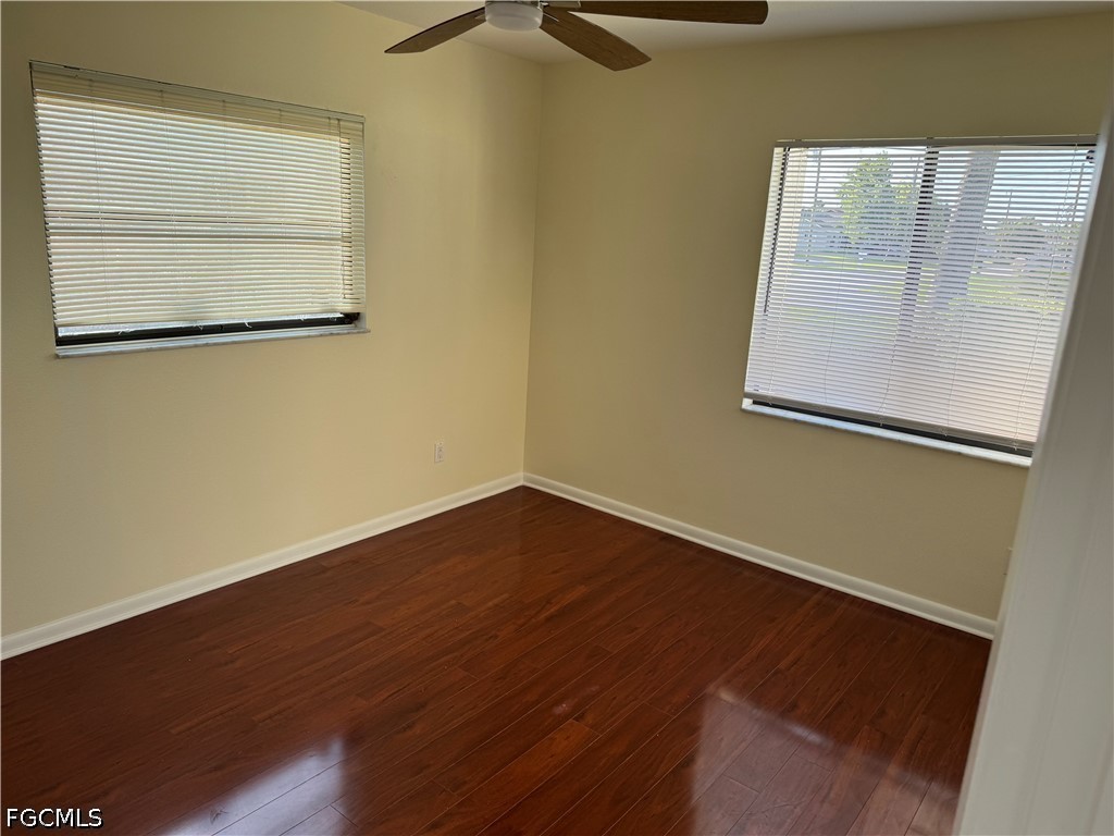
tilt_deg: -14.4
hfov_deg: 71.6
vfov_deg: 56.8
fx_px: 772
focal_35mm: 24
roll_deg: -4.0
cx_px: 557
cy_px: 418
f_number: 1.78
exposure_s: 1/171
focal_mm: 6.76
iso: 64
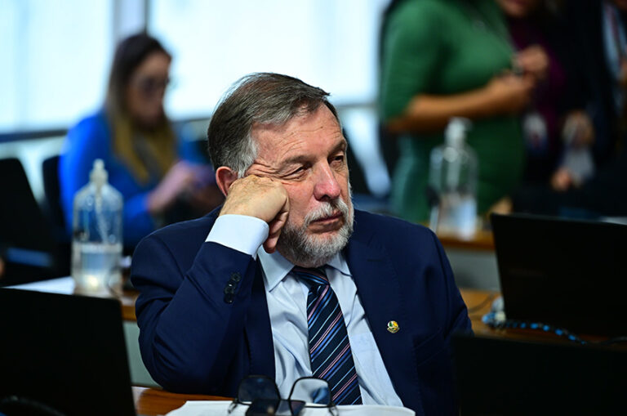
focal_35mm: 200
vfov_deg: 6.8
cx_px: 314
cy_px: 208
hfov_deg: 10.3
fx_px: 3477
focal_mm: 200
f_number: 2.8
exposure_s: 1/125
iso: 800
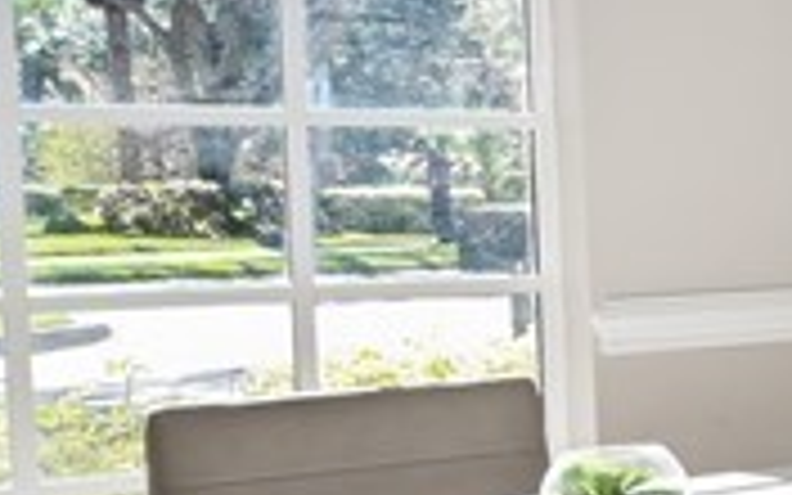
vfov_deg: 14.6
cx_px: 2068
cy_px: 511
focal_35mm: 88
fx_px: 1899
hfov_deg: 13.5
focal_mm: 14
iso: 125
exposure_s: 1/25
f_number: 11
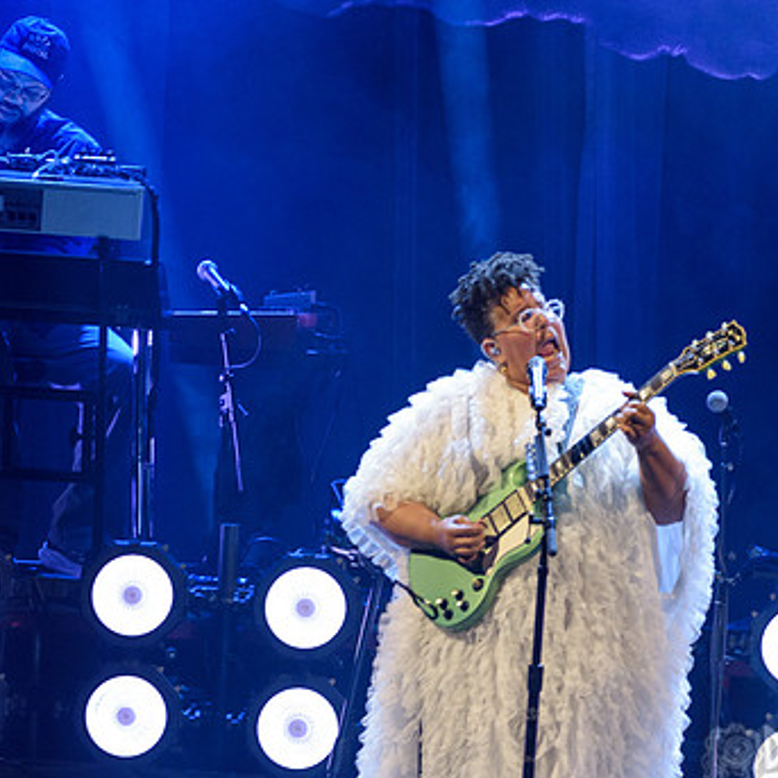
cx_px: 342
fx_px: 12129
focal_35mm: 477
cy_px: 363
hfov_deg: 3.7
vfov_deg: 3.7
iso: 2500
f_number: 5.6
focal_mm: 310
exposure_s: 1/320
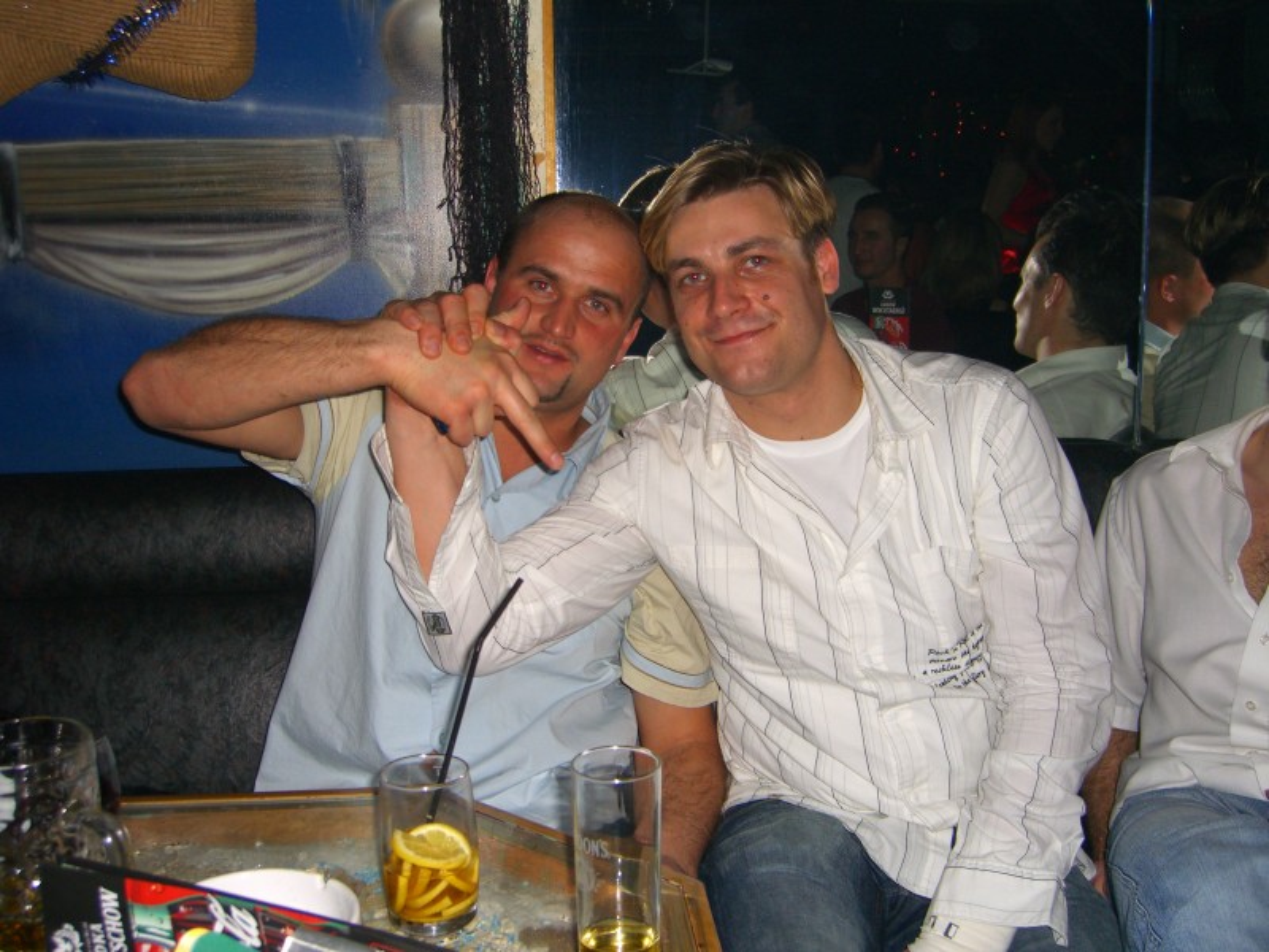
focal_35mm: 38
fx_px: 1393
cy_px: 476
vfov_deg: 37.7
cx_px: 634
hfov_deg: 49.0
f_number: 2.8
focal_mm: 7.9
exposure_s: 1/60
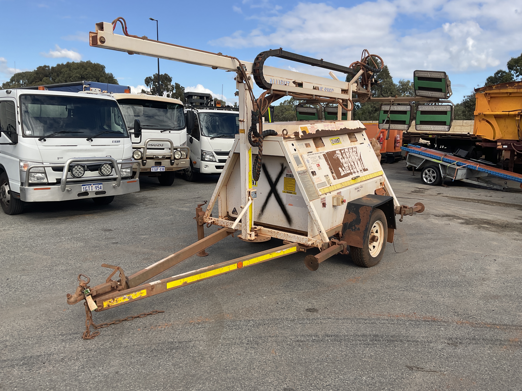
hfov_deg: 61.7
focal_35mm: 29
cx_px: 261
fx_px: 437
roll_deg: -2.9
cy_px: 196
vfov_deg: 48.2
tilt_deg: -6.4
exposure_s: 1/1730
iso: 16
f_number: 1.8
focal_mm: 3
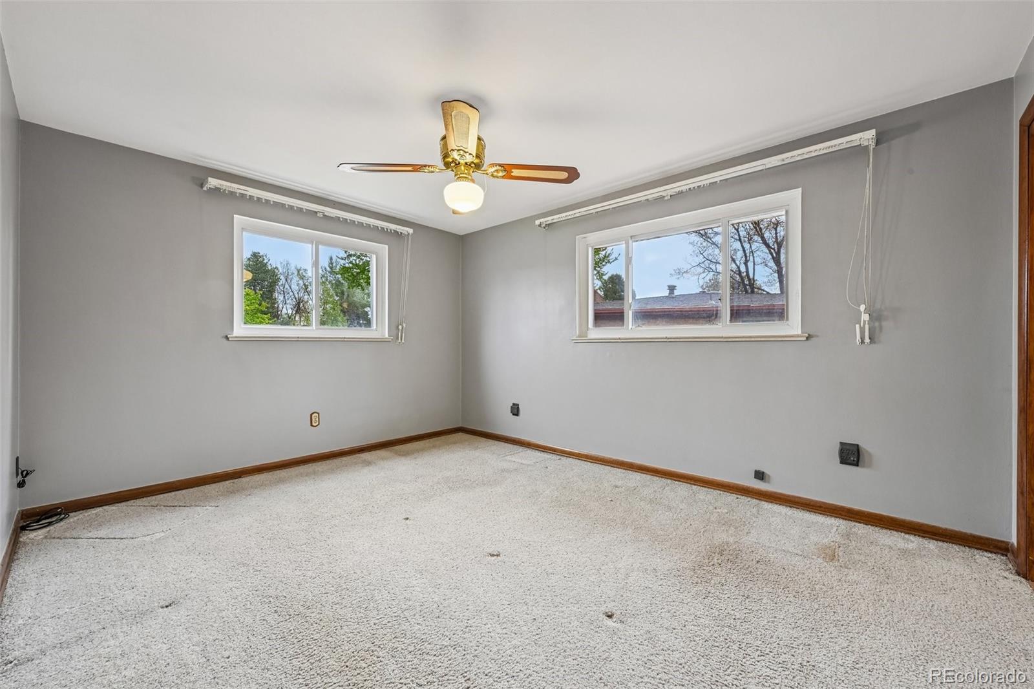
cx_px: 517
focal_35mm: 14
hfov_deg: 104.3
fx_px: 402
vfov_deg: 81.2
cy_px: 344
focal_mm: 14
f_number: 11
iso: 400
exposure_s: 1/8
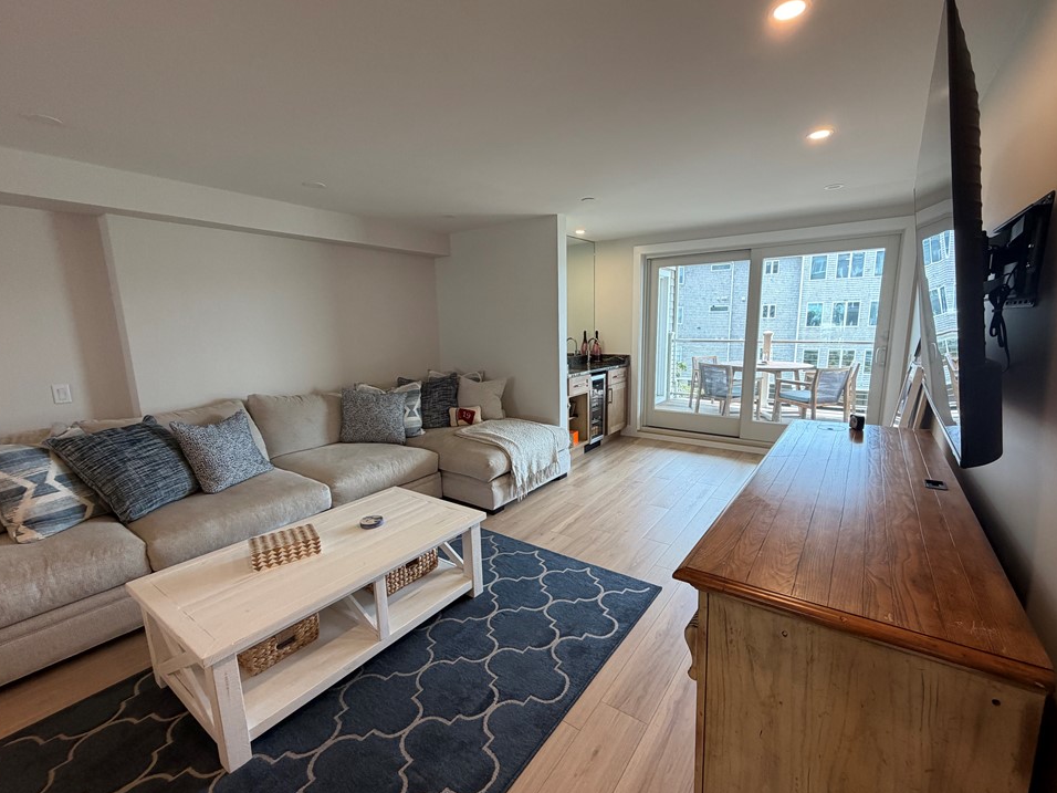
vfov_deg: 81.7
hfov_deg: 98.1
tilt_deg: -10.4
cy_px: 407
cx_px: 550
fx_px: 458
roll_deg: +0.2
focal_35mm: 15
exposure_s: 1/120
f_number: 2.2
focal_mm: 2.22
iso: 160
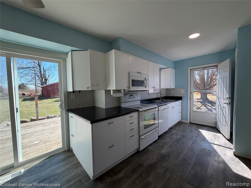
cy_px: 94
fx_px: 102
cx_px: 126
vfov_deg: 85.7
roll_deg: +2.7
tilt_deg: -3.3
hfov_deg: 102.1
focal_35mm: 14
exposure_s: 1/212
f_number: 2.2
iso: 40
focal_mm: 2.22
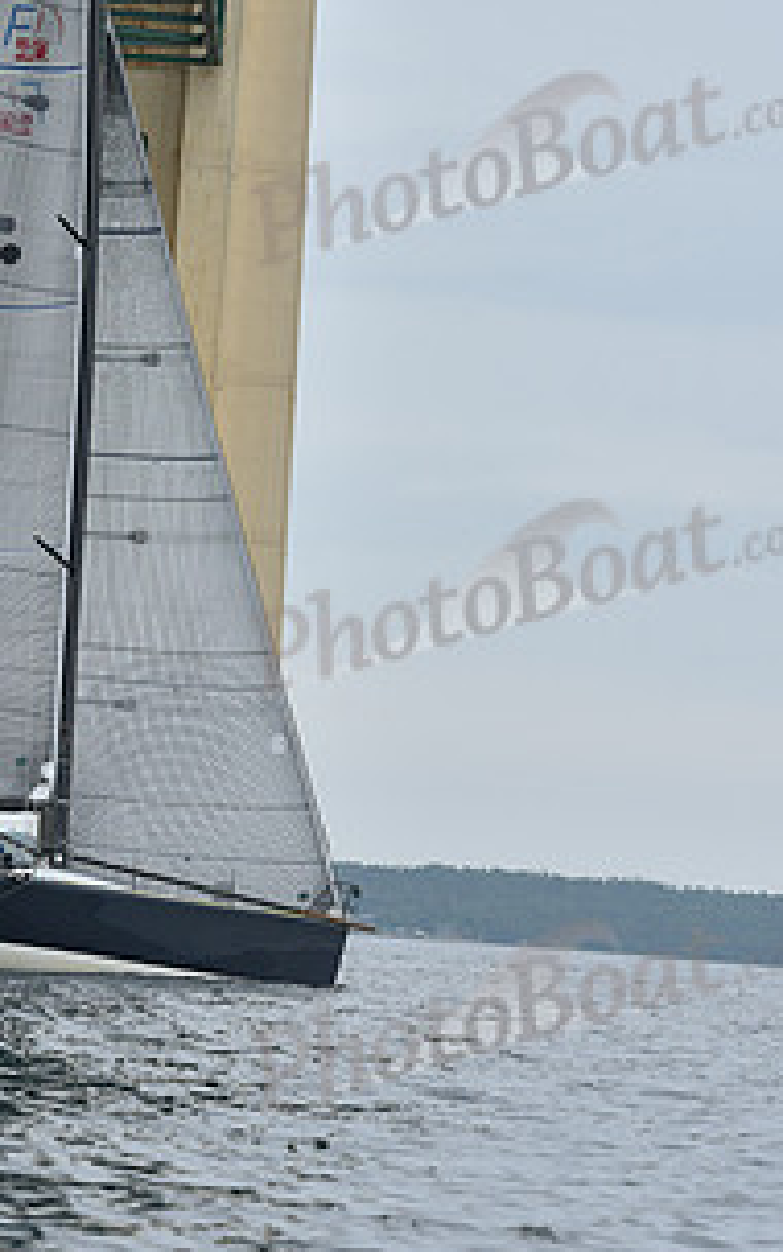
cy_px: 432
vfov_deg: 8.6
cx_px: 39
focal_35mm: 243
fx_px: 8297
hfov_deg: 5.4
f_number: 7.1
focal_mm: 125
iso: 250
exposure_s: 1/800
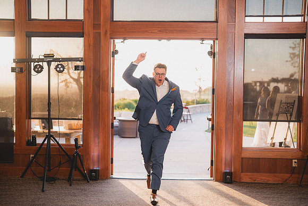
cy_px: 103
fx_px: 428
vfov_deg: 27.0
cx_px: 154
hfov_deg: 39.6
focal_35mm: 50
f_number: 1.8
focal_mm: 50
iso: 125
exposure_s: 1/250
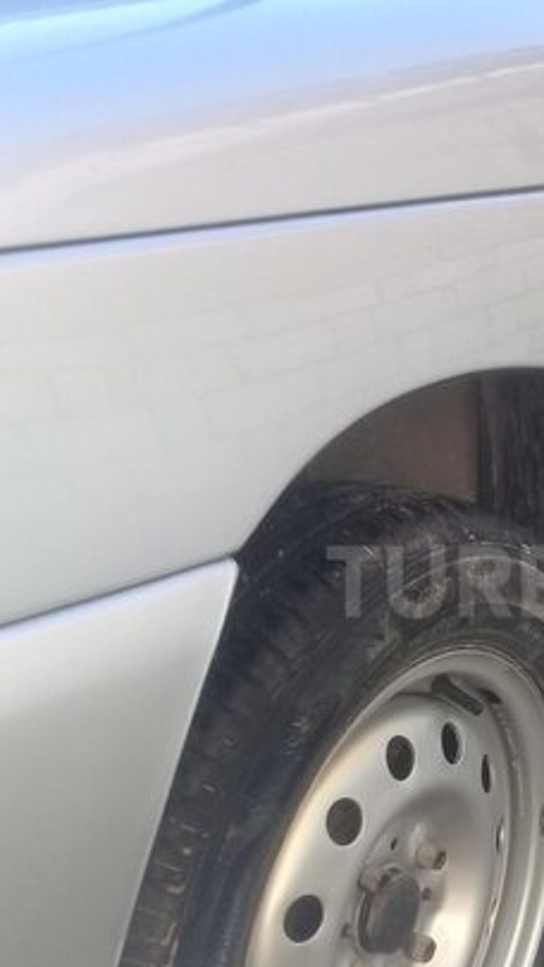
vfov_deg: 37.7
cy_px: 581
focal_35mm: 55
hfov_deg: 21.0
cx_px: 570
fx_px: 1410
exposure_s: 1/100
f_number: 2.2
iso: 50
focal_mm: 3.3
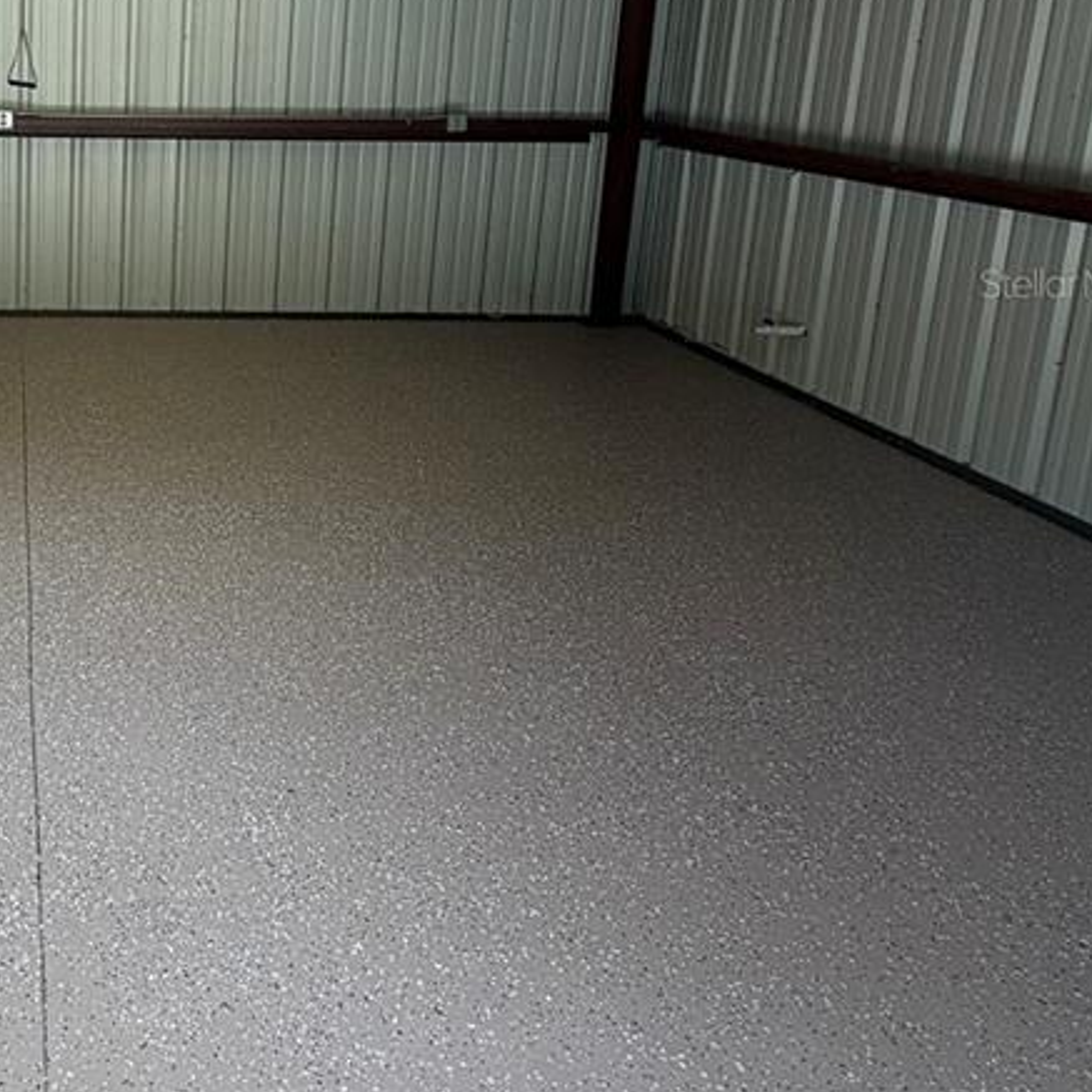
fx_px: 1213
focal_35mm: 34
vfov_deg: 46.8
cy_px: 282
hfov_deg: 42.7
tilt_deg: -10.6
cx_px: 32
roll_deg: -0.3
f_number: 2.2
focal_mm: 2.22
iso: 40
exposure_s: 1/143
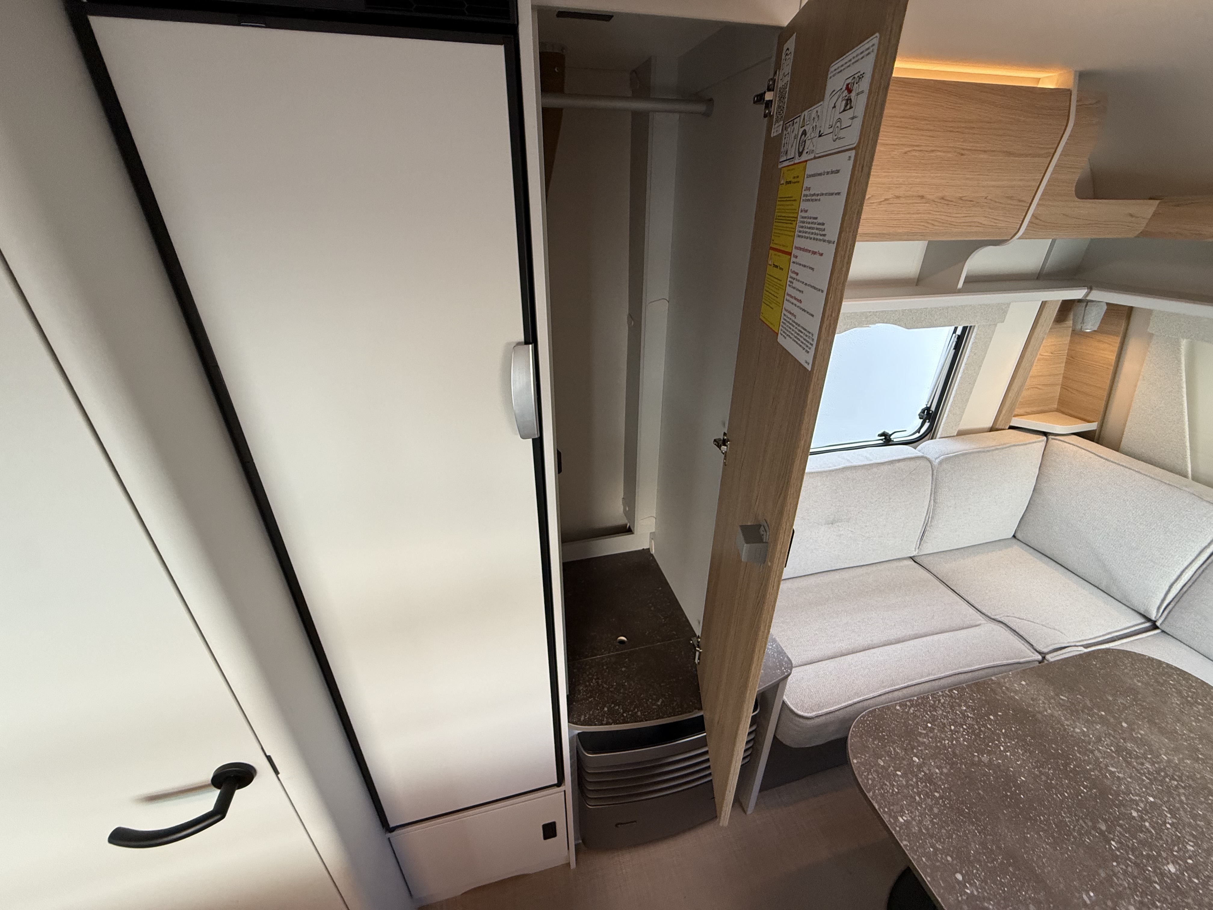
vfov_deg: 85.7
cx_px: 606
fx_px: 491
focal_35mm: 14
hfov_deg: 102.1
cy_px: 455
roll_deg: -0.6
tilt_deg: -26.0
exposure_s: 1/105
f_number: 2.2
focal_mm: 2.22
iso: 250
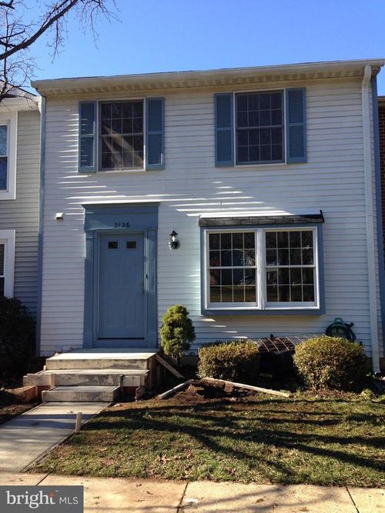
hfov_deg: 42.9
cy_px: 256
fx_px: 490
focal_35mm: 33
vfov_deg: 55.4
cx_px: 192
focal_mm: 4.12
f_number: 2.4
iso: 50
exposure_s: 1/542
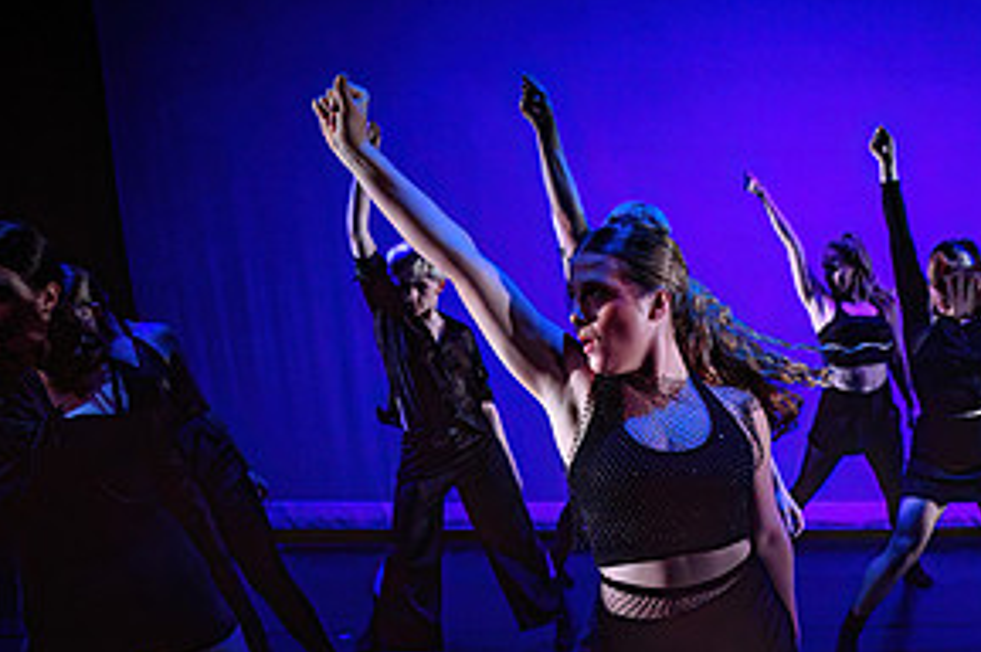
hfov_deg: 36.1
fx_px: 1443
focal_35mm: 53
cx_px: 811
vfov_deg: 23.9
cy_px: 709
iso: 3200
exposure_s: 1/300
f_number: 2.8
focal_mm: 24
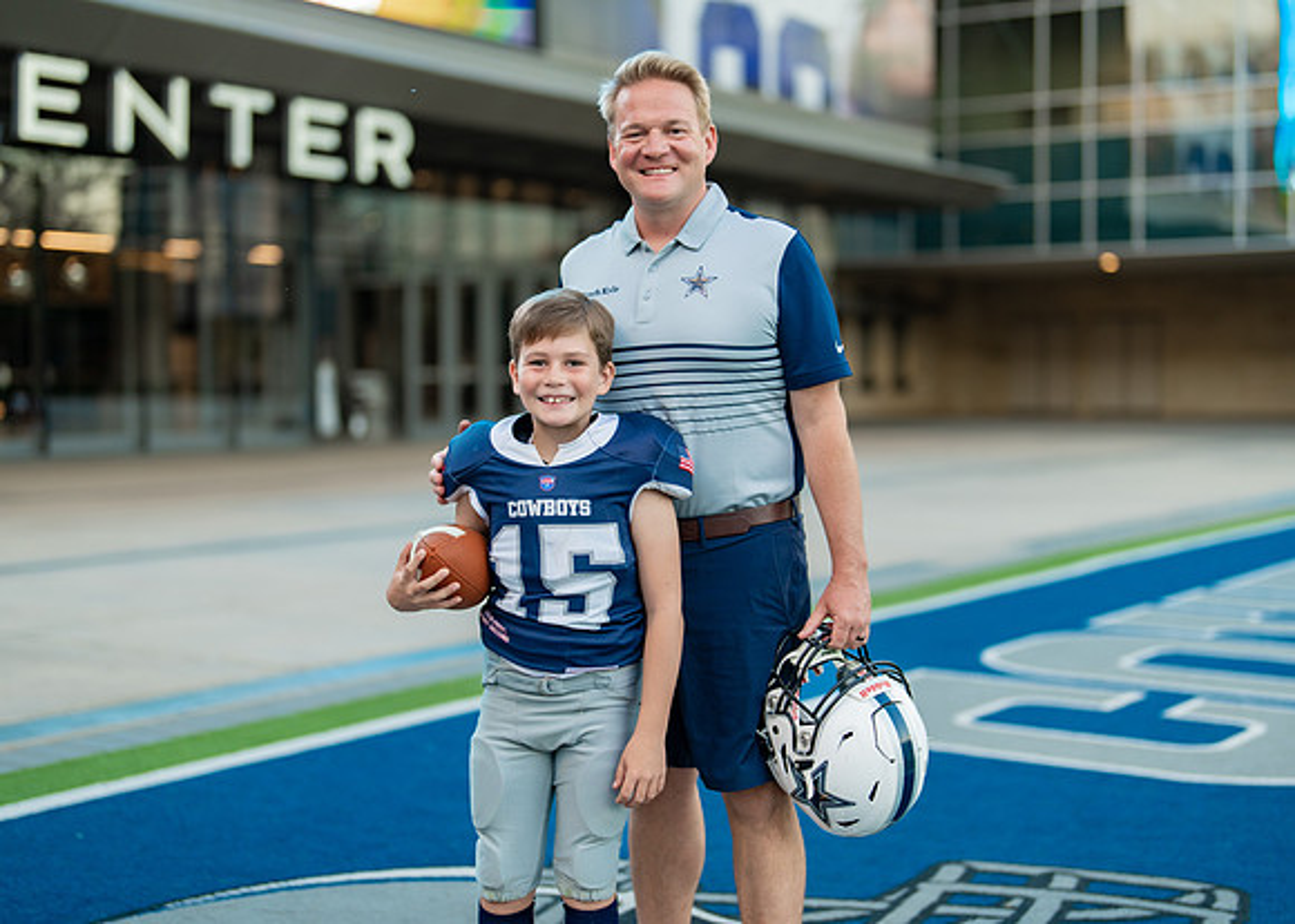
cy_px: 444
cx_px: 670
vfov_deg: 25.5
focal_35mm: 55
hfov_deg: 35.2
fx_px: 2040
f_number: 1.2
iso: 160
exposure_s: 1/400
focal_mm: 50
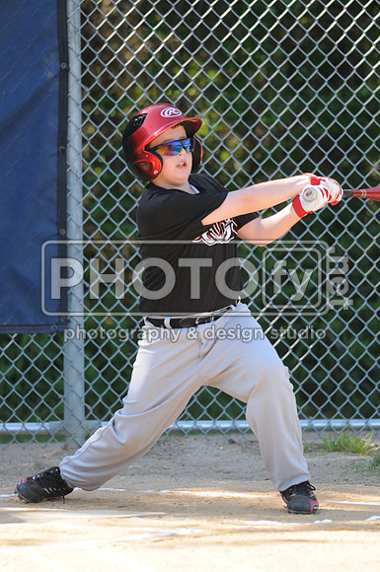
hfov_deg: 3.0
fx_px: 7146
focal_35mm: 450
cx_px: 190
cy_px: 286
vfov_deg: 4.6
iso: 400
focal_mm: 300
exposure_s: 1/640
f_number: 4
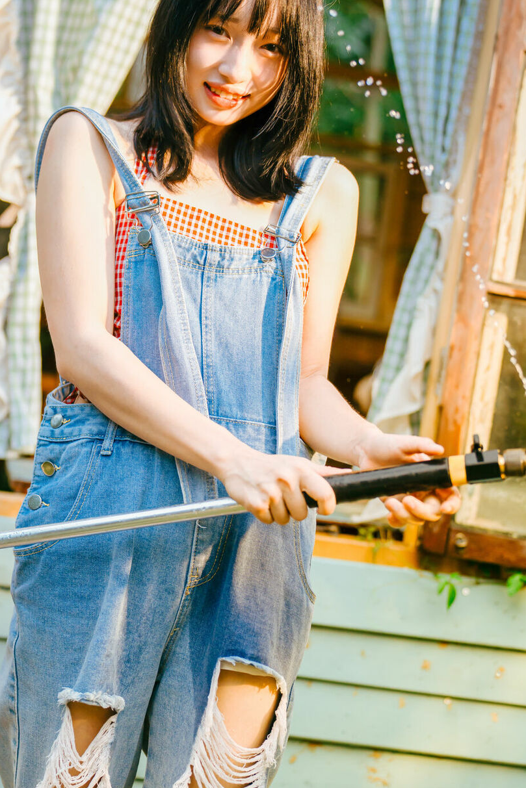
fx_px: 1621
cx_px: 219
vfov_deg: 27.3
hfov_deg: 18.4
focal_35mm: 74
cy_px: 319
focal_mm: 57
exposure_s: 1/1600
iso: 400
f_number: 2.2
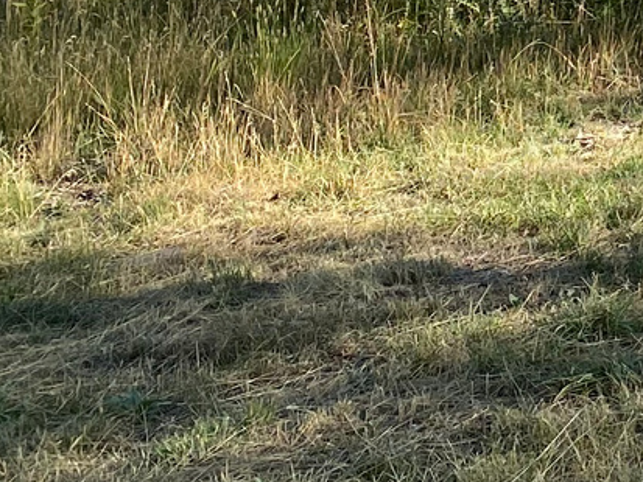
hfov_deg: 12.6
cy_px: -244
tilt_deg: -2.4
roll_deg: +1.9
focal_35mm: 129
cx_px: 1443
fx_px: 2397
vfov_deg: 11.1
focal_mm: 4.25
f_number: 1.8
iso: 32
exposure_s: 1/864
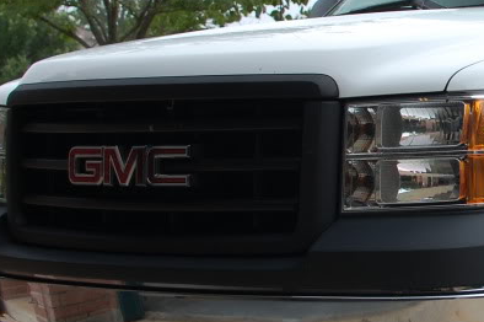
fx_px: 1831
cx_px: 616
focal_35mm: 136
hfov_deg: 14.5
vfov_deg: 10.0
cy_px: 198
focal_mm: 35
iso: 280
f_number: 5.6
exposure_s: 1/125
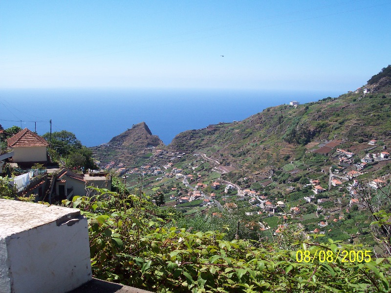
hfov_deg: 49.0
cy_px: 146
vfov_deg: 37.7
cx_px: 196
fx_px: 429
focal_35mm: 38
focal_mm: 8
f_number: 4.8
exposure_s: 1/700
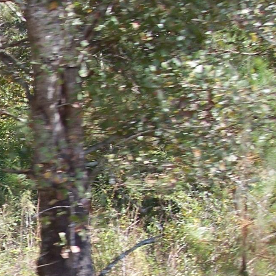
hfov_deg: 13.1
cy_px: 218
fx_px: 1101
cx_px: -201
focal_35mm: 122
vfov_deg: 14.2
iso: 100
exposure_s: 1/250
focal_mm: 8
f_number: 3.4
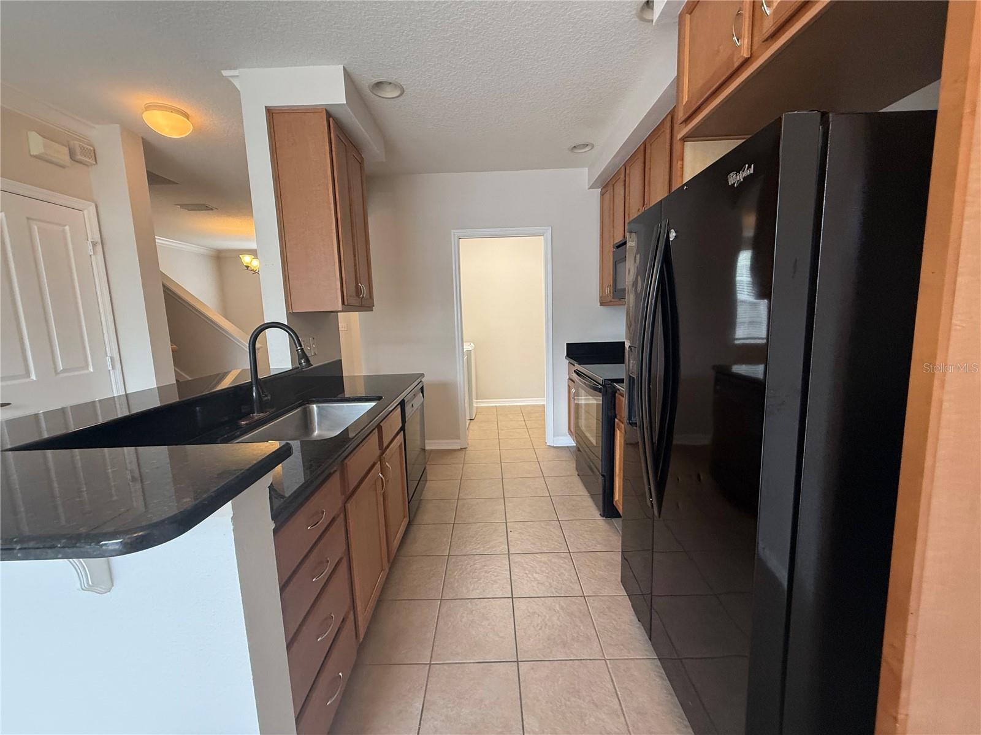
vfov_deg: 85.7
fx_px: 397
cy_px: 368
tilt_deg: -7.4
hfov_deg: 102.1
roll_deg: +1.3
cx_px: 490
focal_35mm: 14
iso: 250
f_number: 2.2
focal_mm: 2.22
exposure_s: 1/120
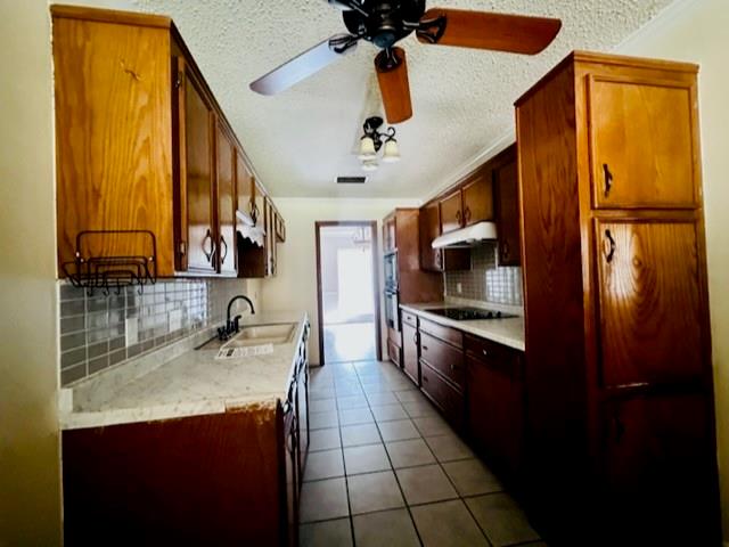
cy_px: 274
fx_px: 295
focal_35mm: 14
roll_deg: +1.2
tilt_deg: +0.1
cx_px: 364
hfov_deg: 102.1
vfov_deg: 85.7
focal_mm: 2.22
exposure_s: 1/30
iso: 1000
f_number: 2.2
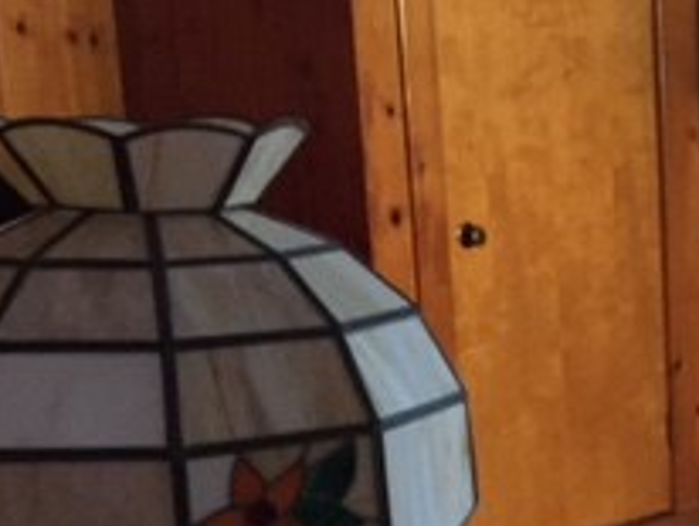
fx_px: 1819
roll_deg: -0.6
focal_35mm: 90
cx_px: 1048
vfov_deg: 16.2
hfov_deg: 19.1
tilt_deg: -14.4
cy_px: 489
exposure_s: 1/15
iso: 320
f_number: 2.2
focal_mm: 4.15
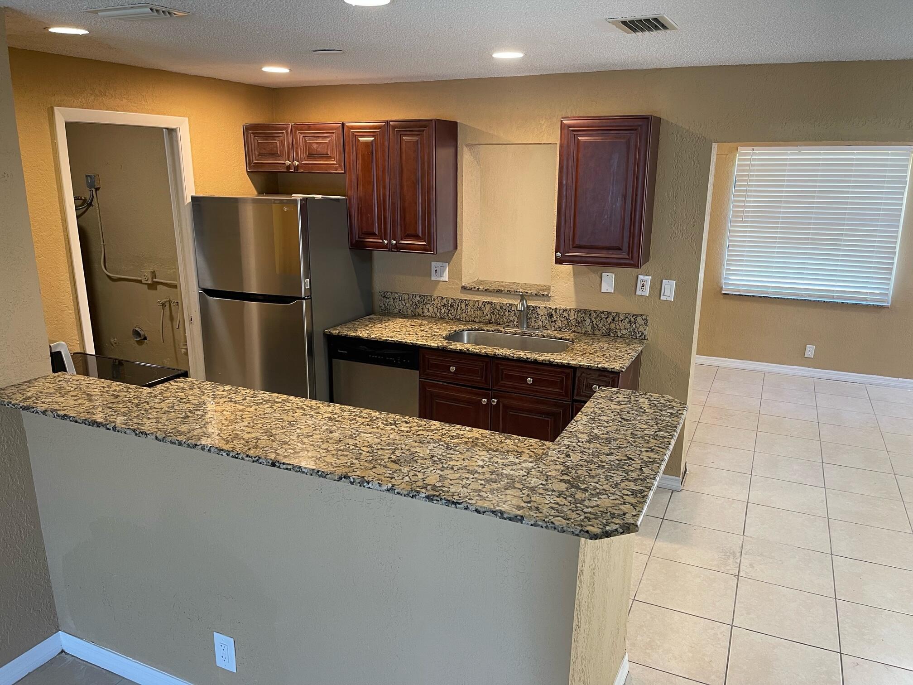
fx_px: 686
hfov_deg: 67.3
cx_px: 456
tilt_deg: -15.9
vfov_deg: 53.1
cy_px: 342
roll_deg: -0.4
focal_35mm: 26
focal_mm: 5.1
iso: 125
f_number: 1.6
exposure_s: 1/60
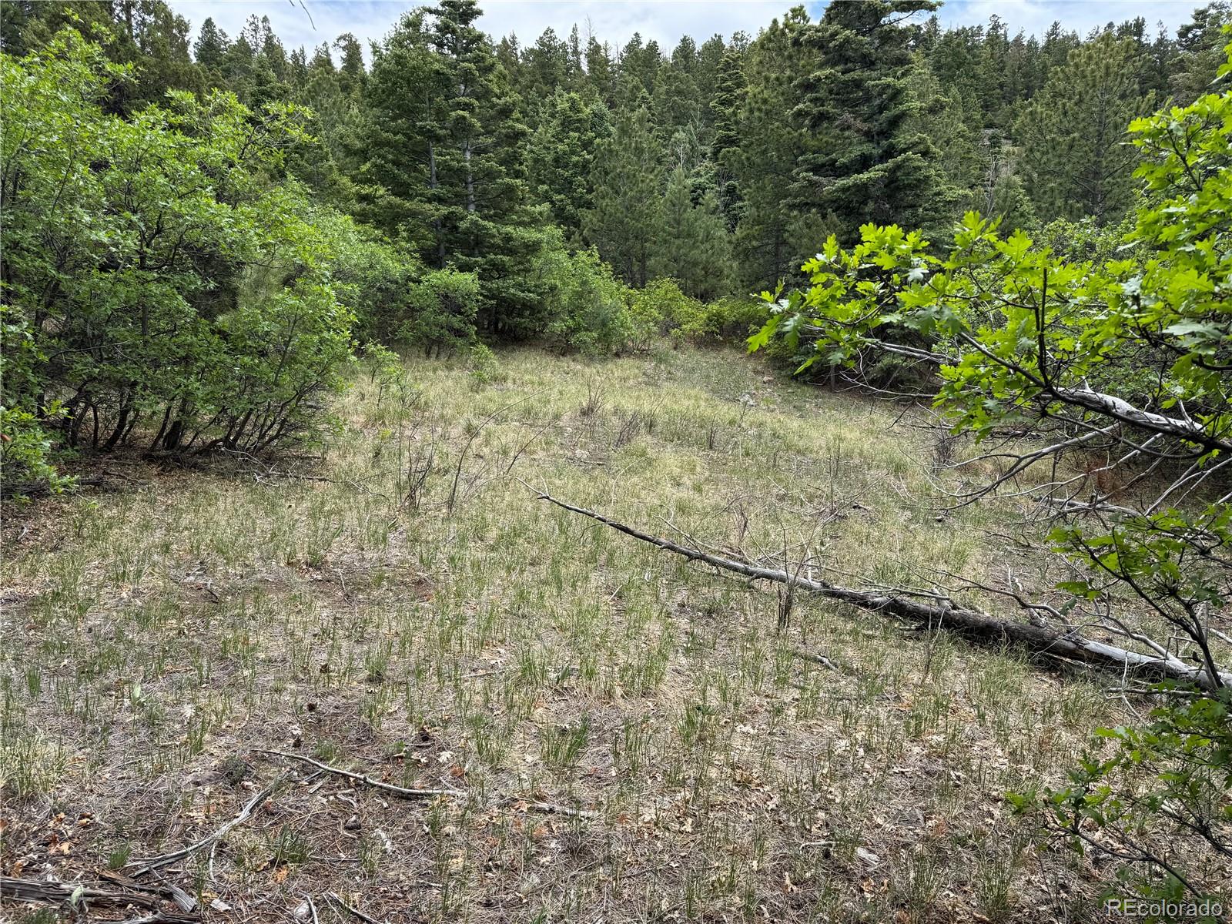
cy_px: 462
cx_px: 616
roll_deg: +0.3
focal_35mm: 24
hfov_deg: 71.6
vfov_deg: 56.8
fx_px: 854
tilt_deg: -7.7
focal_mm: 6.76
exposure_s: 1/1560
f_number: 1.78
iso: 80
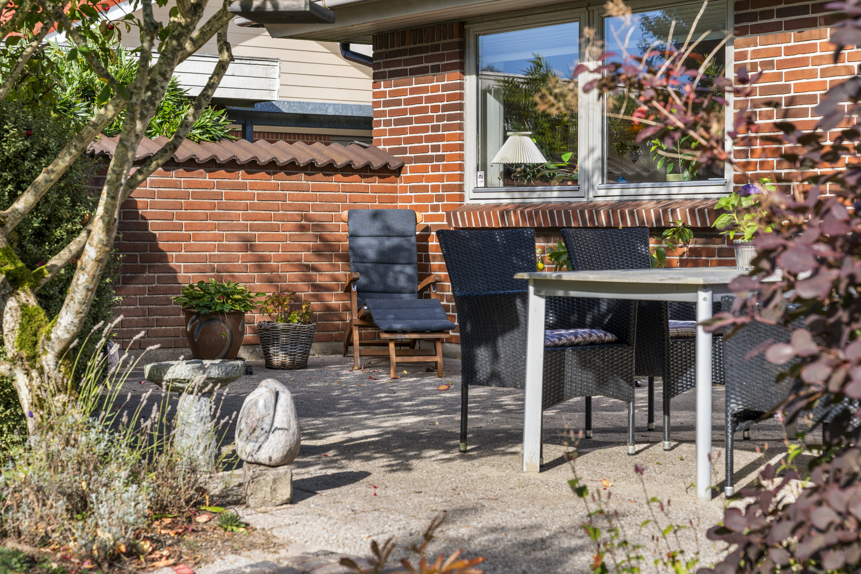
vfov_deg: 19.5
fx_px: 1674
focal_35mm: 70
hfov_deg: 28.8
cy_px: 287
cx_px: 430
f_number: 6.3
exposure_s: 1/640
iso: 400
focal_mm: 70
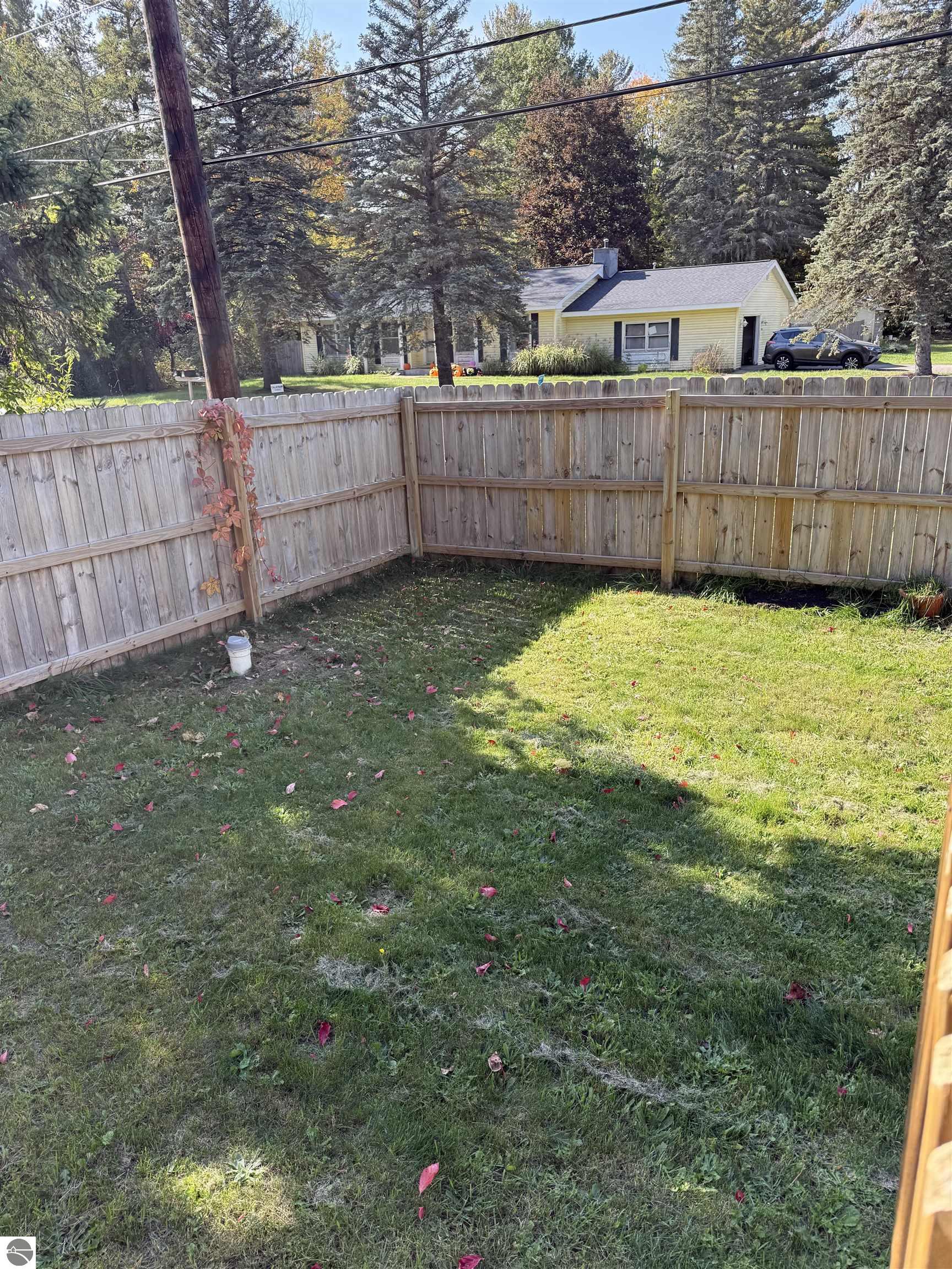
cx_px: 476
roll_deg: +3.3
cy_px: 634
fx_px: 880
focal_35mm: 24
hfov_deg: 56.8
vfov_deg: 71.6
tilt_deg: -18.7
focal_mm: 6.76
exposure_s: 1/831
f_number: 1.78
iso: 80
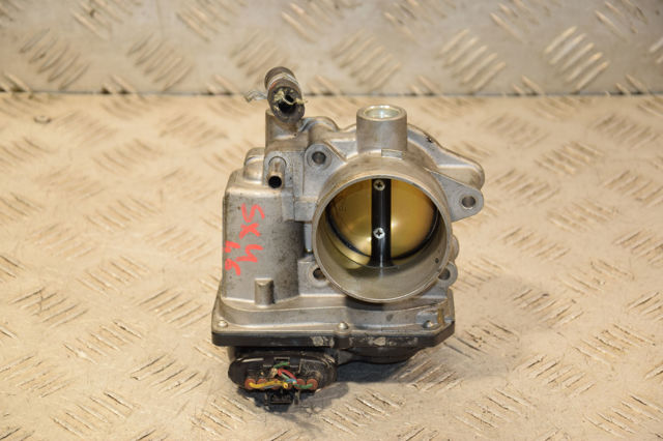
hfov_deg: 16.1
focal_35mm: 128
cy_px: 220
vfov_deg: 10.7
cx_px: 332
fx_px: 2347
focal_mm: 85
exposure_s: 1/200
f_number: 6.3
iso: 800
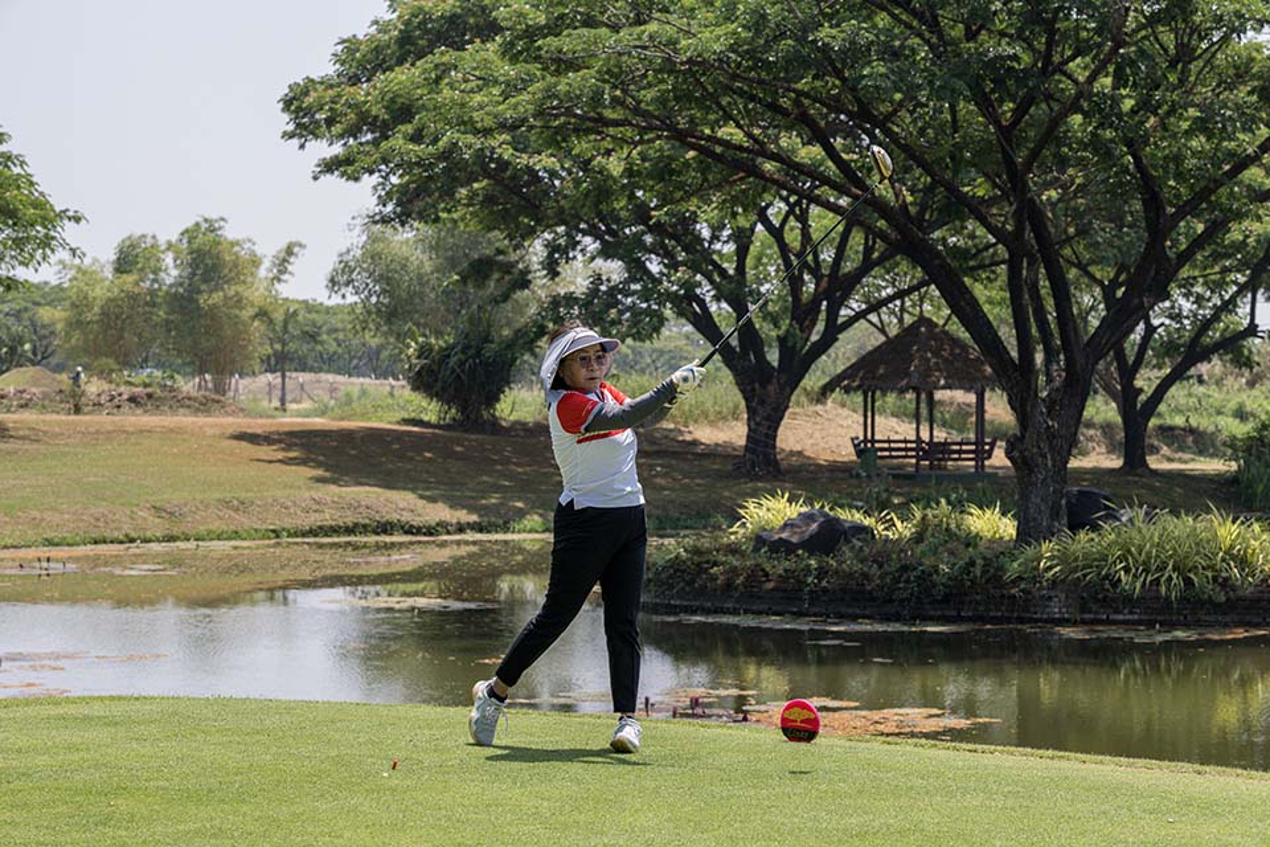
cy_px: 424
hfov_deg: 22.1
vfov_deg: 14.9
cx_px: 635
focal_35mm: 92
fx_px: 3245
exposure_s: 1/3200
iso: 1800
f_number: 6.3
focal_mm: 92
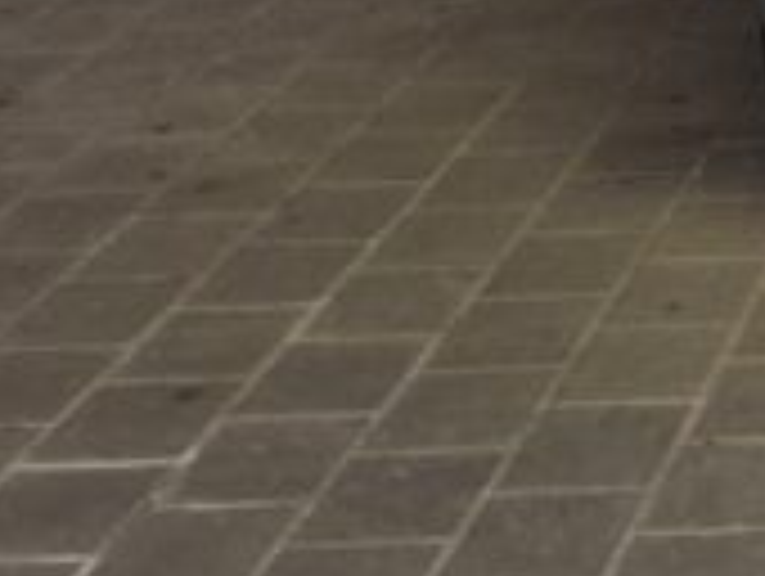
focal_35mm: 108
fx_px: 2390
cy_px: -292
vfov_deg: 13.0
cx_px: 1498
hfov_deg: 15.0
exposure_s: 1/2088
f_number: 1.7
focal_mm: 6.25
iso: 80
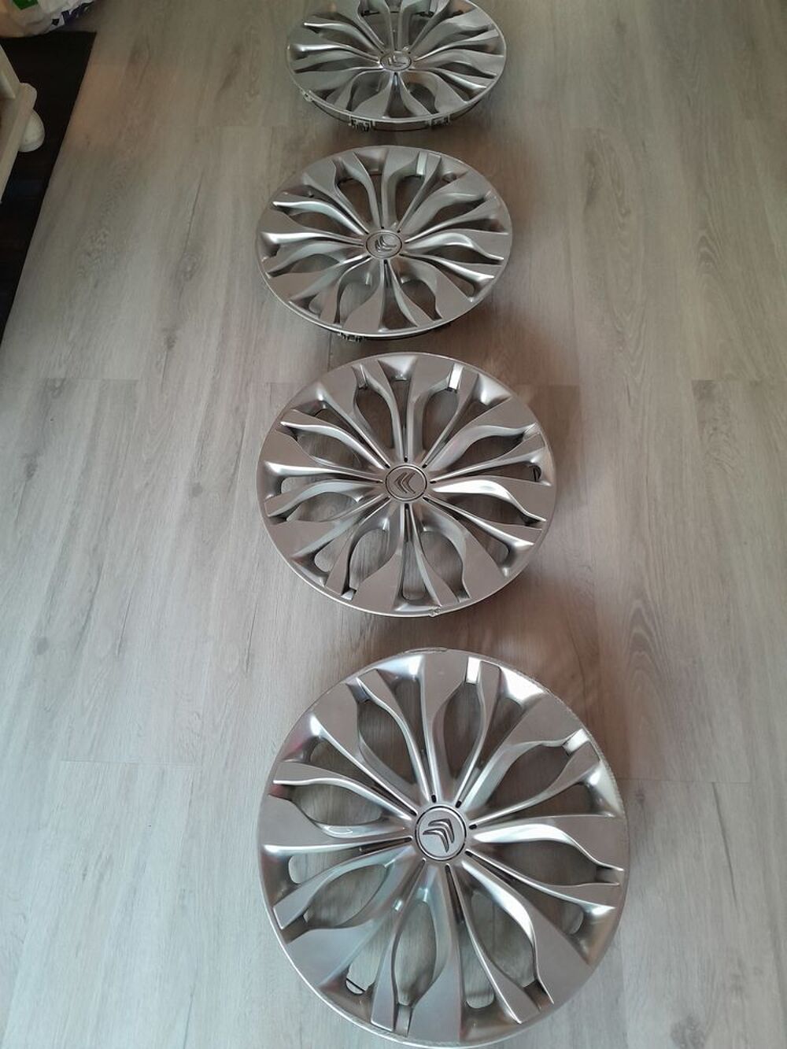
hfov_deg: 53.1
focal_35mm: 26
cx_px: 394
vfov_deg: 67.3
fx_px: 788
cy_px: 524
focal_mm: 3.98
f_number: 1.8
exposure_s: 1/50
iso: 500
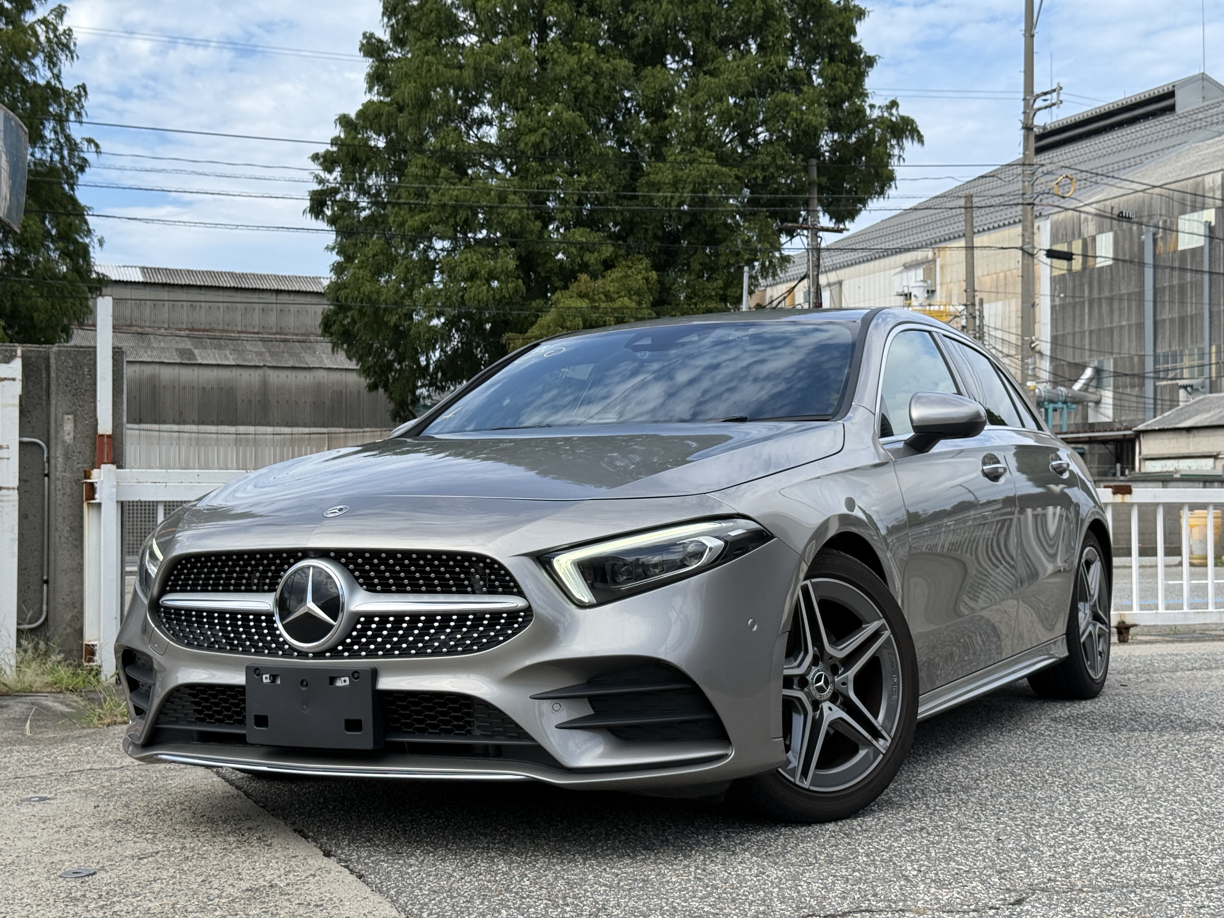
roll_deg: +0.6
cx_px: 612
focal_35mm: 48
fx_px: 1697
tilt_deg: +1.8
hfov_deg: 39.7
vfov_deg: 30.3
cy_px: 459
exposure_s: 1/3226
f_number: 1.78
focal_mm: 6.76
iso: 100
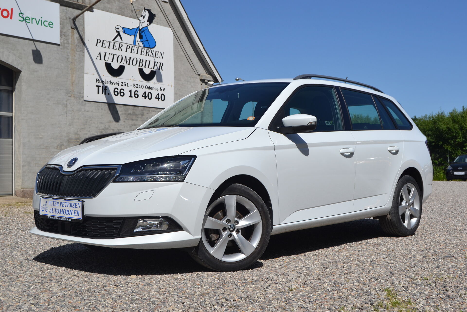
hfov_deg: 42.3
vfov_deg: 28.9
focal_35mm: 46
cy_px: 156
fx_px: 603
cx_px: 234
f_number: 10
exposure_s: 1/400
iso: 100
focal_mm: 31
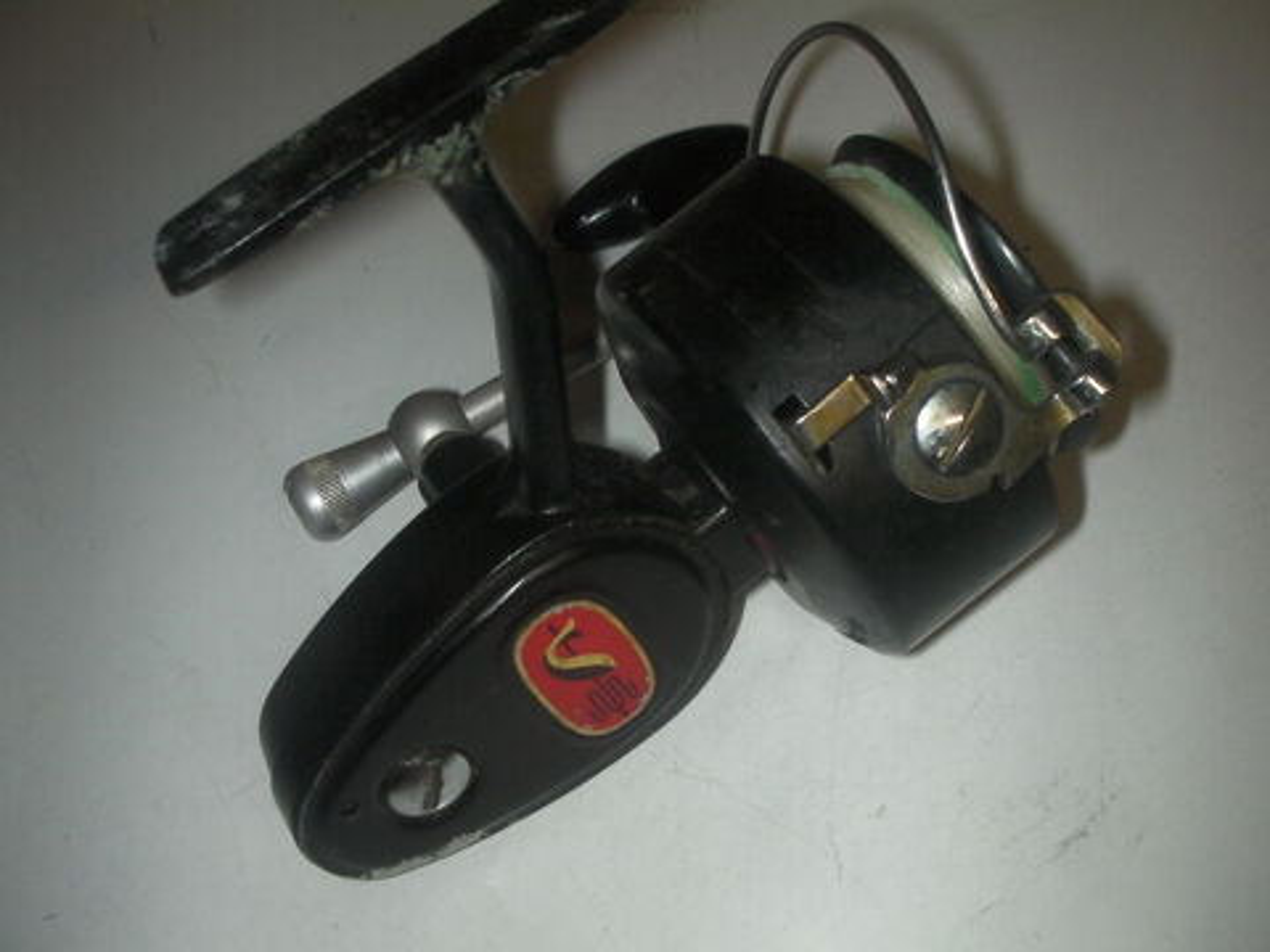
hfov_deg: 49.0
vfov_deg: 37.7
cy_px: 476
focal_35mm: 38
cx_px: 635
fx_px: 1394
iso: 200
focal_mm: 6.3
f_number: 5.6
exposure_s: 1/30
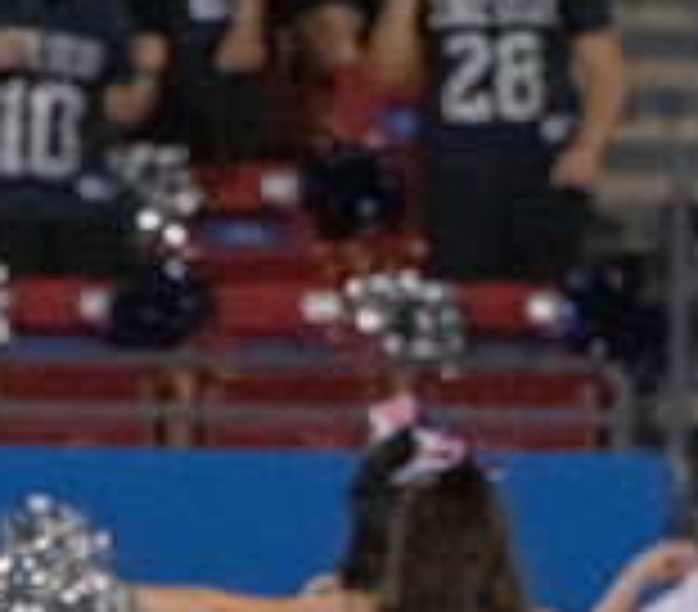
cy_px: 1015
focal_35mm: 1484
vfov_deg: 1.1
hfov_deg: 1.3
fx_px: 31847
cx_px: -28
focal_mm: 294
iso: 8000
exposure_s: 1/1000
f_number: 5.6
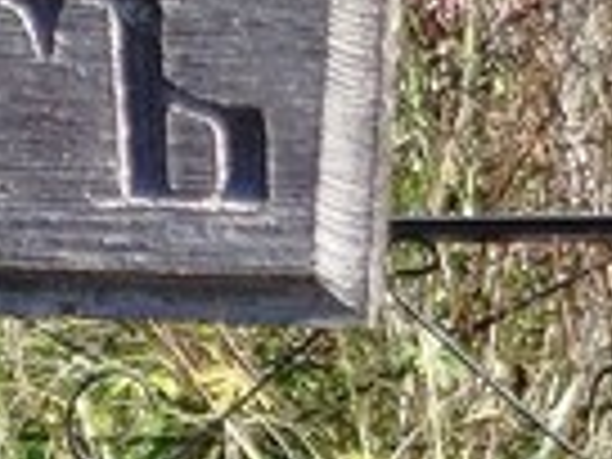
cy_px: 882
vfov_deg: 9.9
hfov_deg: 10.4
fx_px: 2493
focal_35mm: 141
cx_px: -1161
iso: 50
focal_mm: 5.31
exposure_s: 1/313
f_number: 1.7
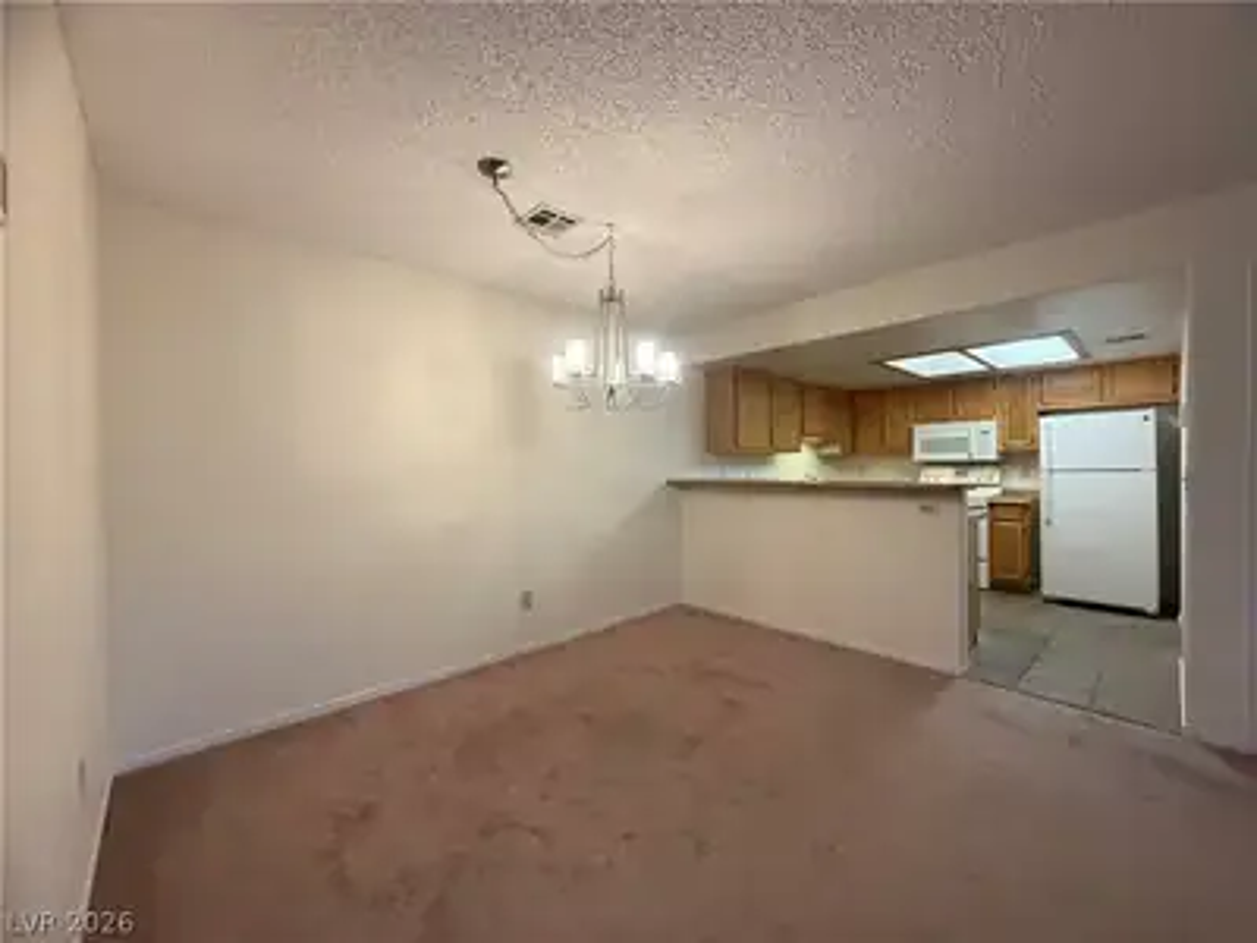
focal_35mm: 14
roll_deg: +0.9
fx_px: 508
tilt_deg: -0.2
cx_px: 628
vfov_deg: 85.7
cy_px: 472
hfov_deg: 102.1
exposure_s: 1/120
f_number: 2.2
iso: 640
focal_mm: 2.22
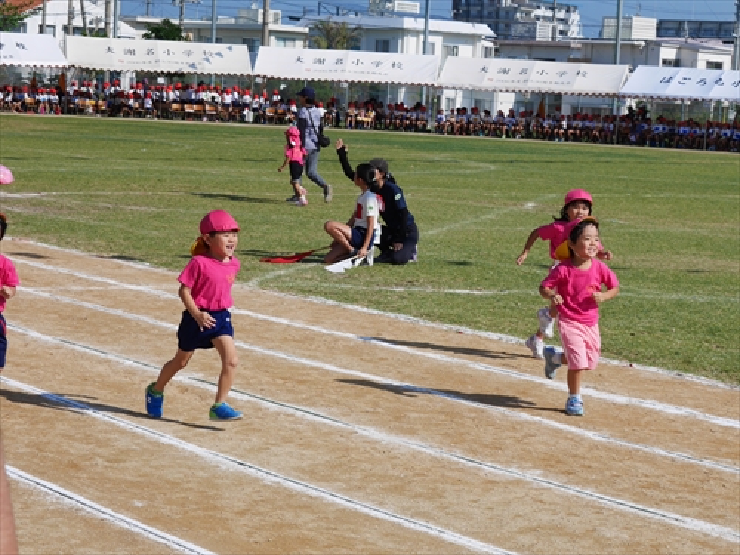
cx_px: 370
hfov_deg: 21.8
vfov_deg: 16.4
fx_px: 1924
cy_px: 278
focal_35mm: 90
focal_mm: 45
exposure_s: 1/500
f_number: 11
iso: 200
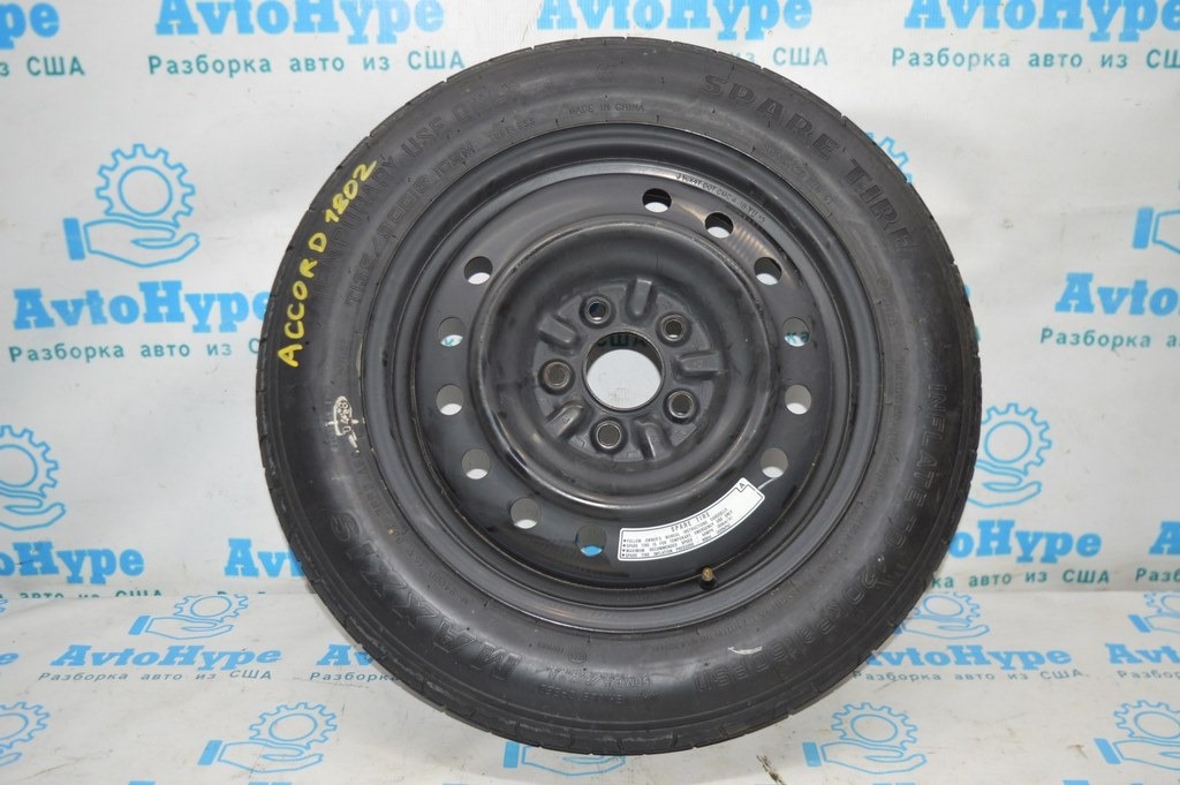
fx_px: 1179
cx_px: 590
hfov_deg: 53.2
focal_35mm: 36
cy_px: 392
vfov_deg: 36.8
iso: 400
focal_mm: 24
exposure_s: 1/80
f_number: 4
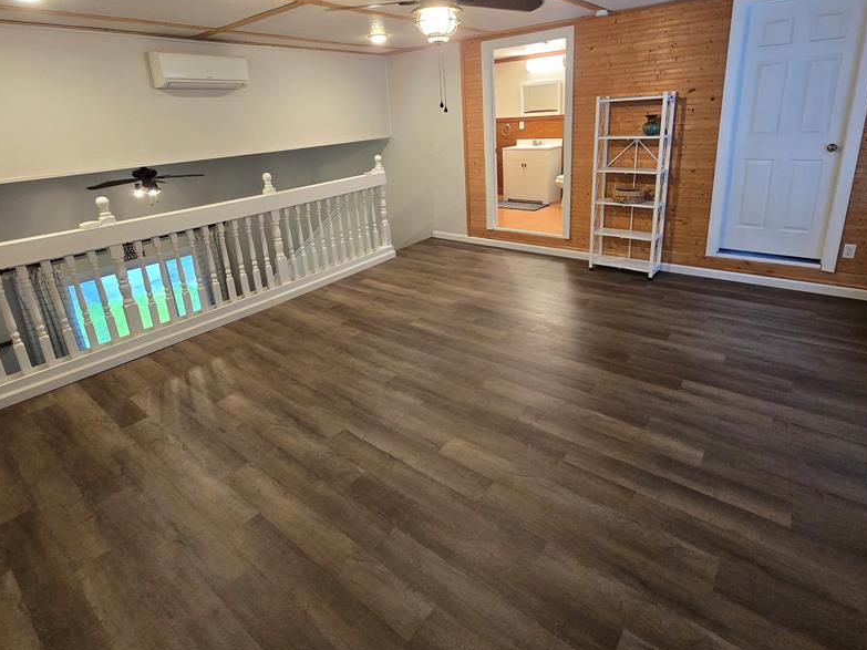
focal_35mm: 17
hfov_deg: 91.0
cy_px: 256
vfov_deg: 73.8
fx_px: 426
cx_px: 438
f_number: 2.2
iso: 400
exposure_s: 1/60
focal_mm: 2.2
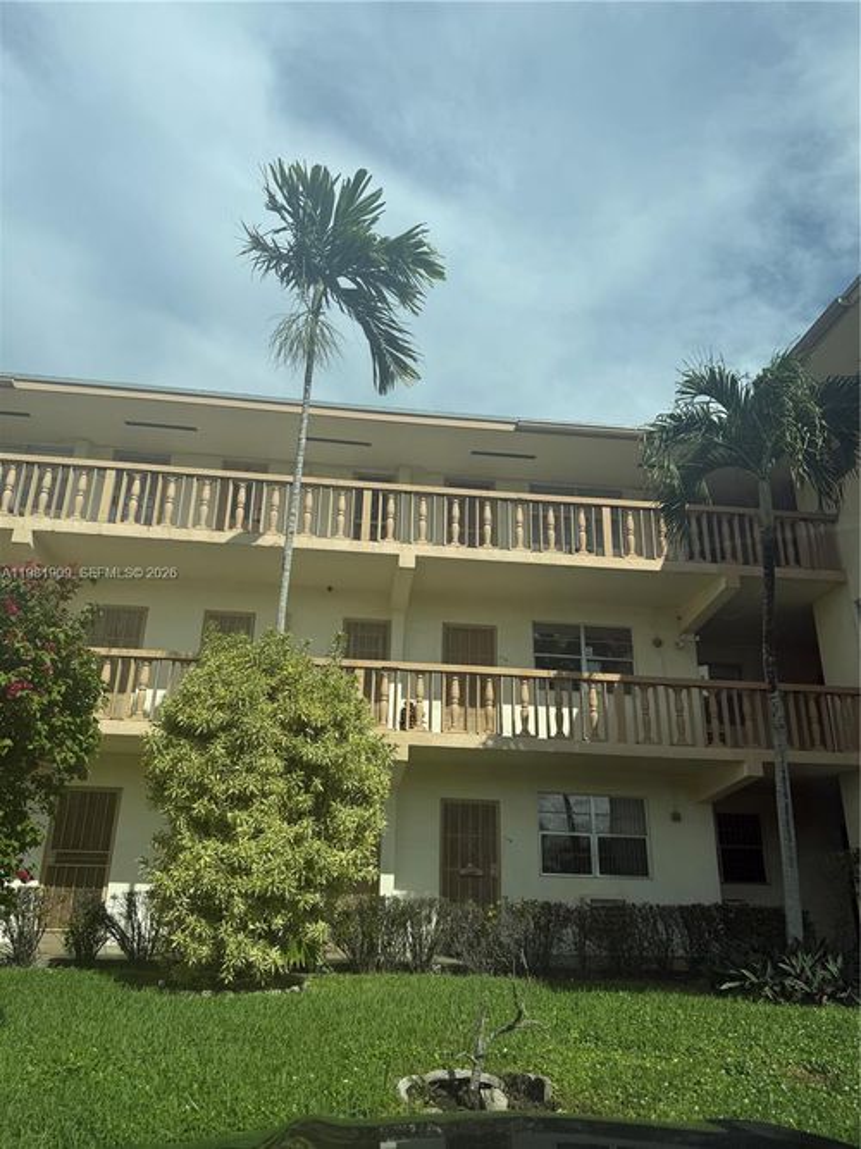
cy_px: 574
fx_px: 796
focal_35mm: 24
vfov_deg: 71.6
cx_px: 430
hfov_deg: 56.8
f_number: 1.78
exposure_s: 1/6173
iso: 80
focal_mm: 6.76
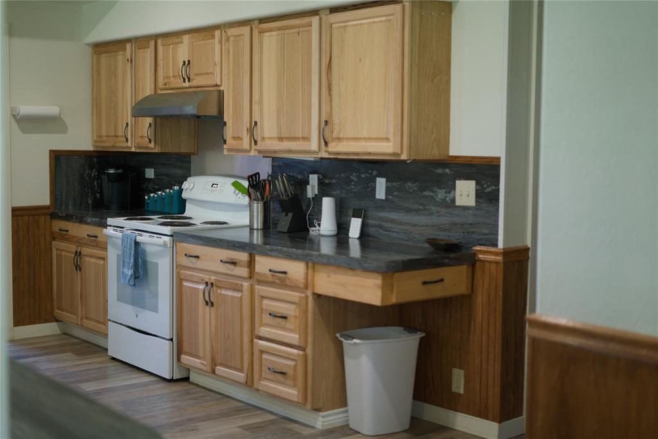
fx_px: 914
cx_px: 329
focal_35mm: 50
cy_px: 220
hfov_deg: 39.6
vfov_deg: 27.0
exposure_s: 1/80
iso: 400
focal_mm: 50
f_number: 1.8
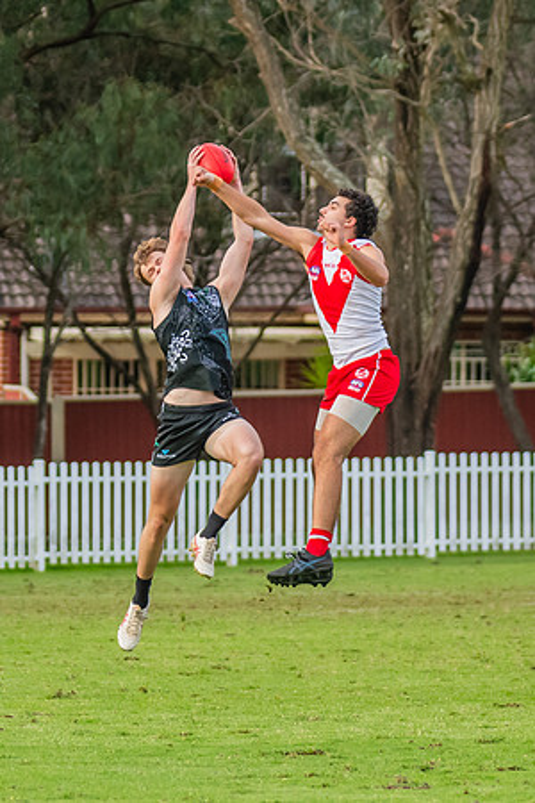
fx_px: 10118
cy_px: 343
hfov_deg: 3.0
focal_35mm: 454
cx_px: 222
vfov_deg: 4.5
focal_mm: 170
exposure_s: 1/1600
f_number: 4.5
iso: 800
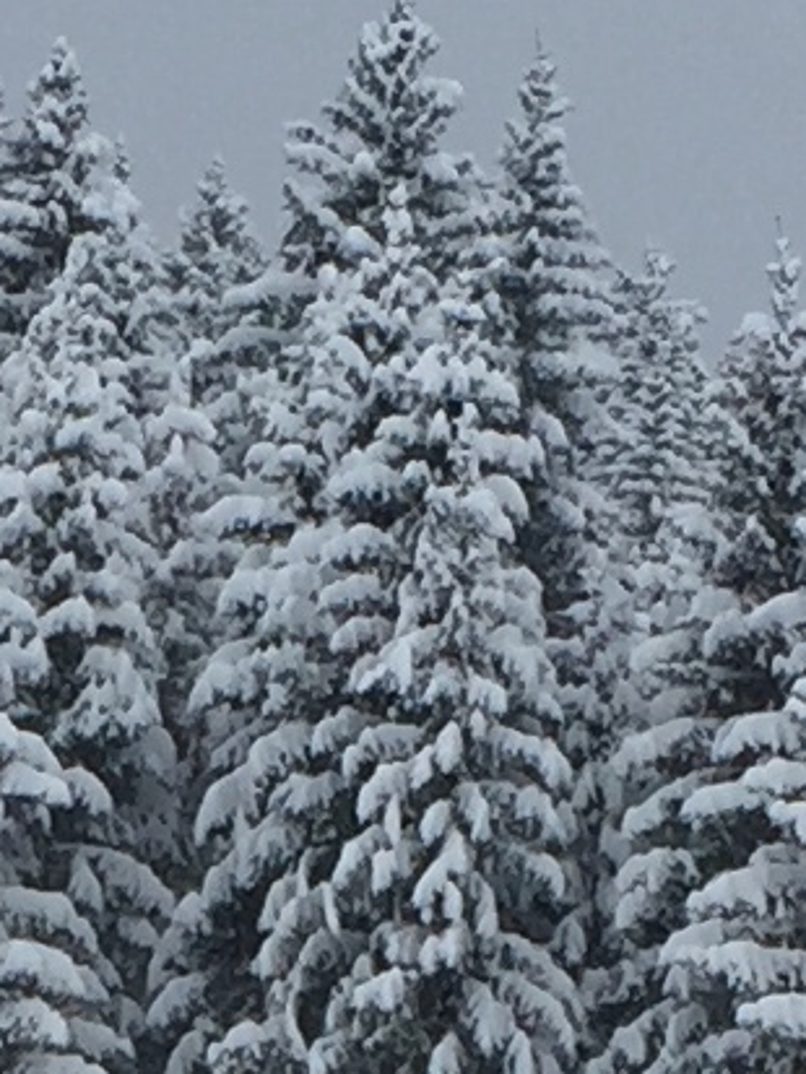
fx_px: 7106
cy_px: 1823
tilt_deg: +0.0
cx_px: -75
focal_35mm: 229
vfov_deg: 8.4
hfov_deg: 6.5
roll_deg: +0.5
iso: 32
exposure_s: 1/1582
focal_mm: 4.15
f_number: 2.2
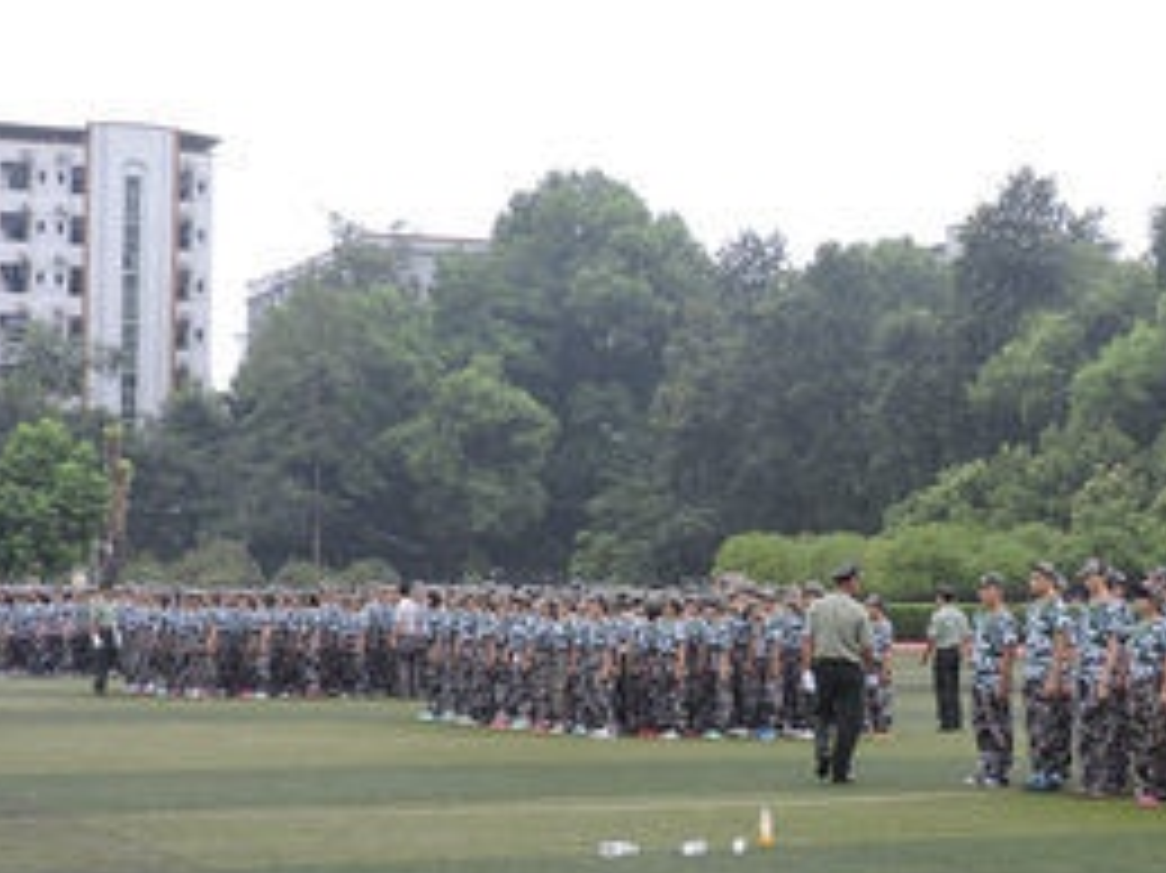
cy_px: 511
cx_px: 801
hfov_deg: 23.4
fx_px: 2794
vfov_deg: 17.8
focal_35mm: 83
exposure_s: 1/125
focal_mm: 7.7
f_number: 3.4
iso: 100
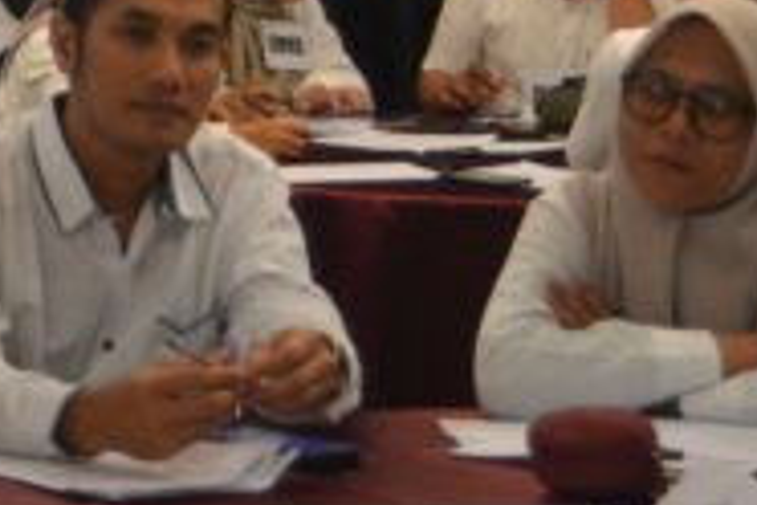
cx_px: -464
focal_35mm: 158
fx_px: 3322
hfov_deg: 12.2
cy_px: -348
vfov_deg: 8.4
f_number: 4
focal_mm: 28
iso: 1000
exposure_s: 1/60
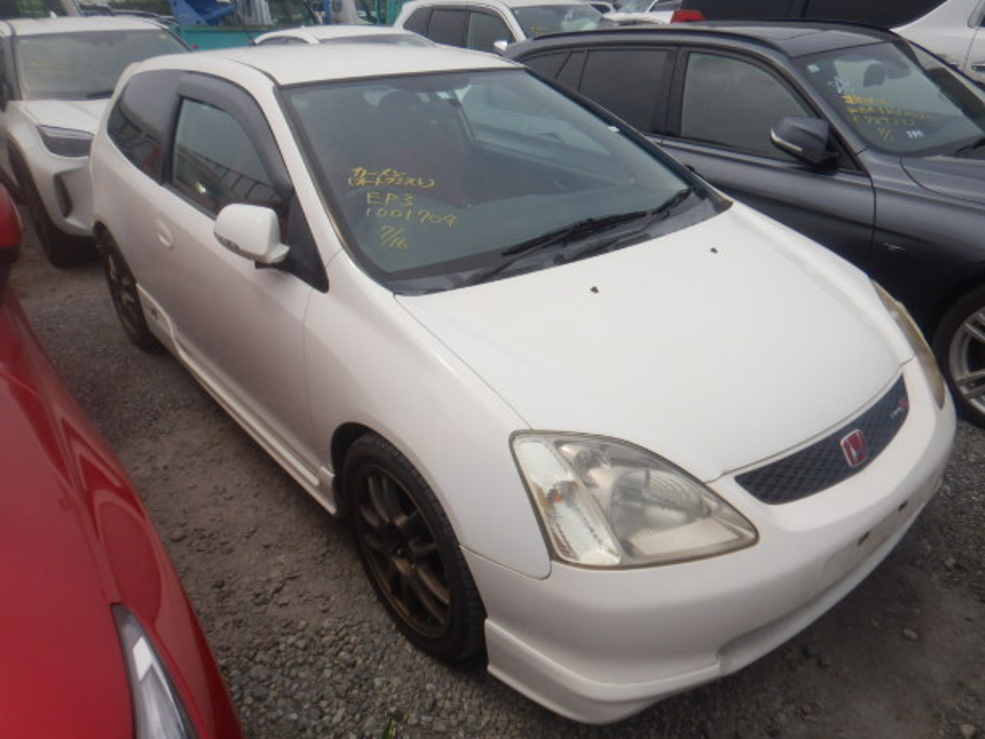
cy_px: 374
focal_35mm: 25
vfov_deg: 54.9
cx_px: 494
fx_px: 712
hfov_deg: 69.4
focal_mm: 4.3
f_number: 2.8
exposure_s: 1/800
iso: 125
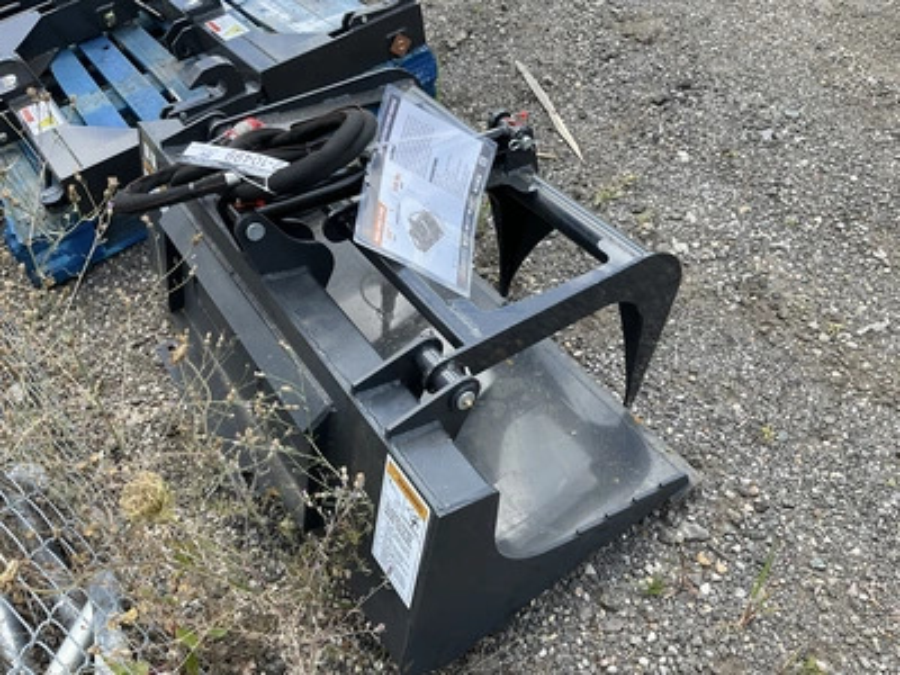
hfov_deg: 61.7
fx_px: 754
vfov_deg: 48.2
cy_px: 338
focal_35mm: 29
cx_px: 450
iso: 25
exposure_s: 1/469
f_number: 1.8
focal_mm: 3
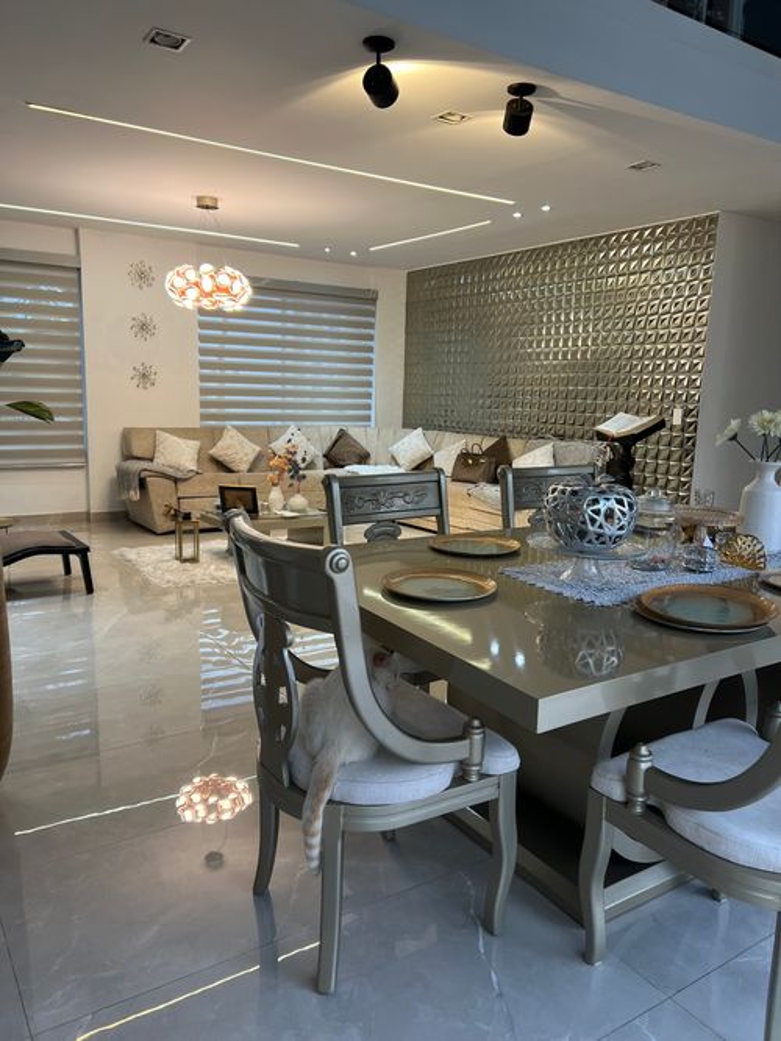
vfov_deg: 67.3
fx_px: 782
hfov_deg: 53.0
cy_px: 520
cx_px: 390
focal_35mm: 26
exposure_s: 1/120
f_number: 1.5
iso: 100
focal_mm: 5.7
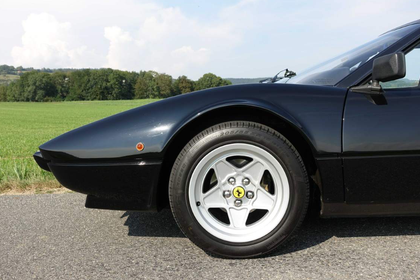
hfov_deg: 50.7
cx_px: 211
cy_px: 140
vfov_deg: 35.1
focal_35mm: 38
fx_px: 443
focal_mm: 13.72
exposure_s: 1/800
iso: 125
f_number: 4
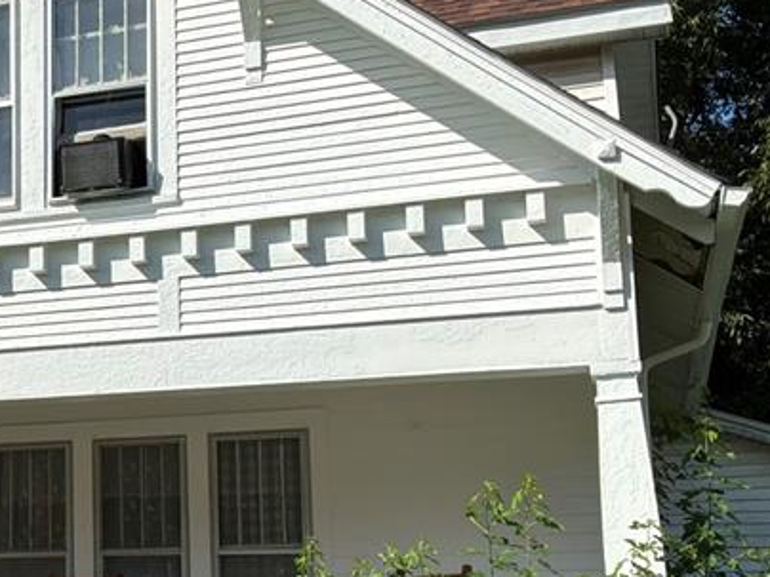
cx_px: -105
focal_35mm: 71
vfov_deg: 20.6
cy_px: 432
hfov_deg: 25.2
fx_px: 1579
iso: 25
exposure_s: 1/2959
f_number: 1.8
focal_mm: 3
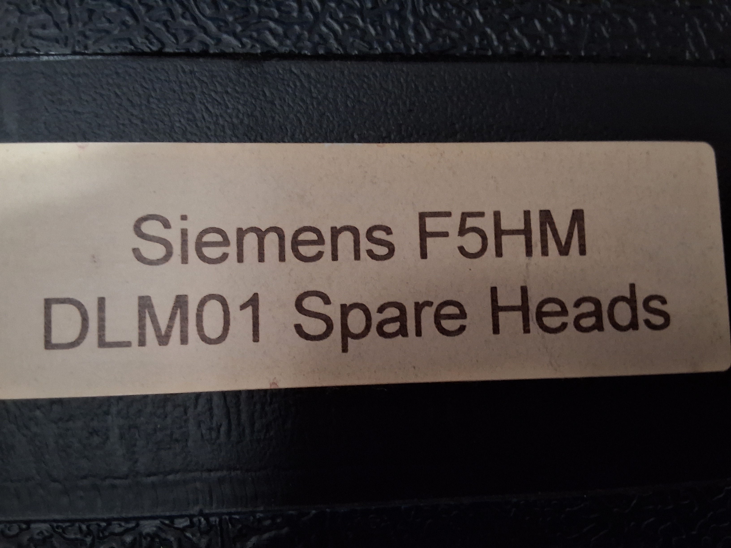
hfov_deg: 63.4
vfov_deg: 49.7
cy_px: 274
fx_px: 591
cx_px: 366
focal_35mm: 28
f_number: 1.9
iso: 500
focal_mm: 2.91
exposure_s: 1/20
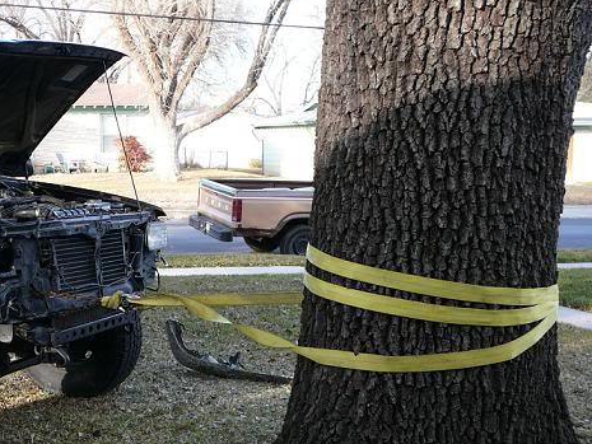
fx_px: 924
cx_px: 144
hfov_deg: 34.7
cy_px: 296
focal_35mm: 54
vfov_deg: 26.9
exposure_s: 1/80
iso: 80
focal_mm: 5.2
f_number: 2.8
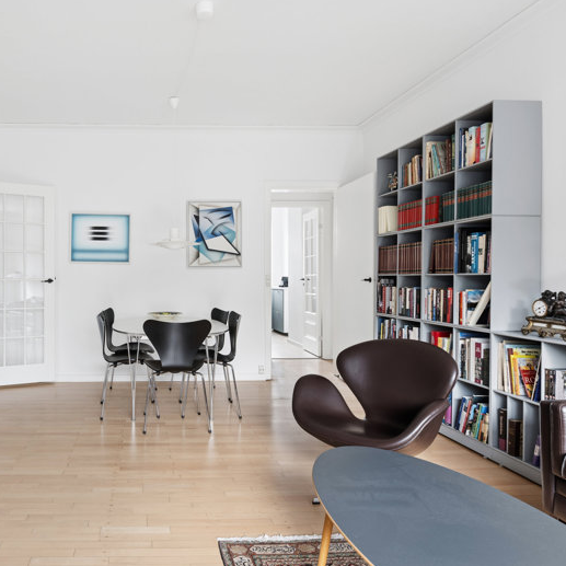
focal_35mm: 25
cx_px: 153
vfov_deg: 62.9
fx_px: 462
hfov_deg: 60.1
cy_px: 278
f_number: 11
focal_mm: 19
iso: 125
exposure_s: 1/2
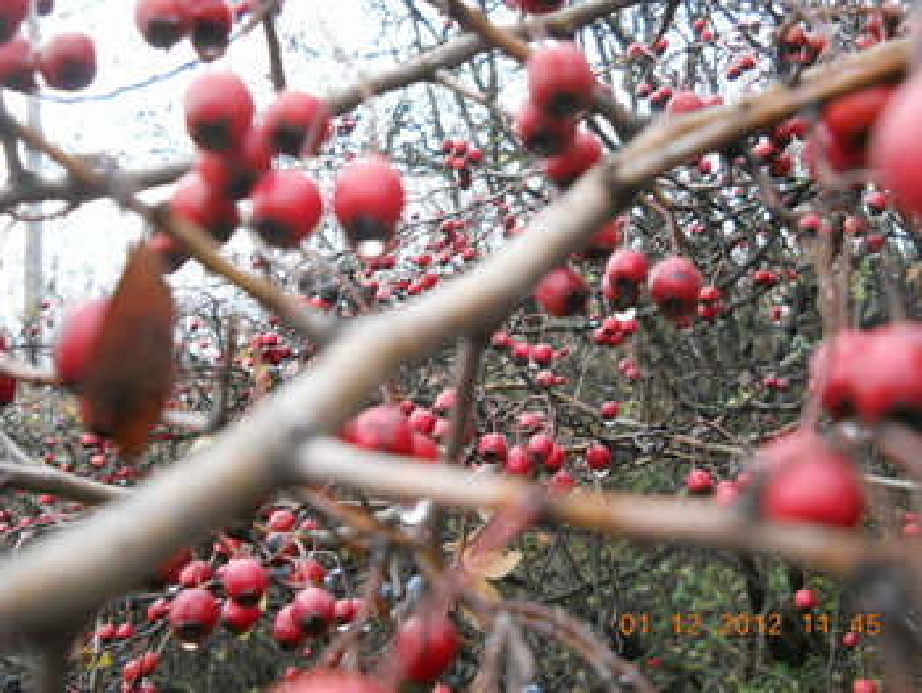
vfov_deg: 35.2
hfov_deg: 45.7
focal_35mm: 41
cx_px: 461
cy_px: 346
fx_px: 1093
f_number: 3.1
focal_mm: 6.72
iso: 400
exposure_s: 1/100
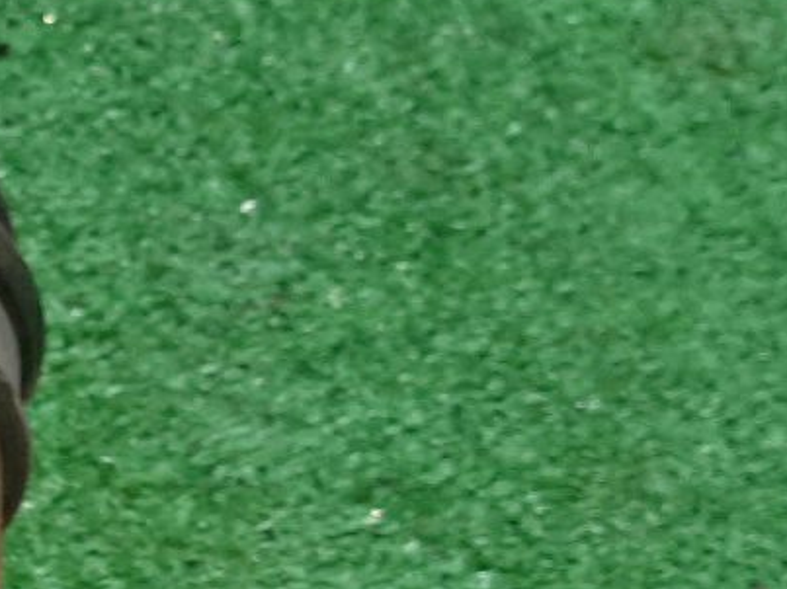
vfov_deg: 15.1
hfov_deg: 18.2
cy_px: 776
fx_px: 2114
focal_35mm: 93
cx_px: -478
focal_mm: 3.93
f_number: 1.7
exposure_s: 1/50
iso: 112
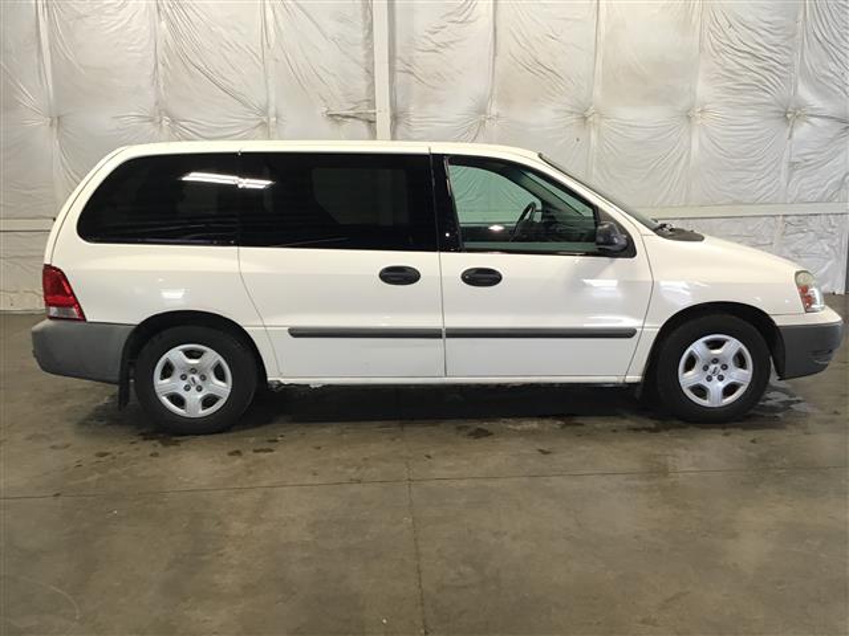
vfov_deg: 45.4
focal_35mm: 31
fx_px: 760
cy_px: 318
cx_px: 424
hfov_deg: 58.4
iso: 50
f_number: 2.4
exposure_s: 1/30
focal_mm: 3.3
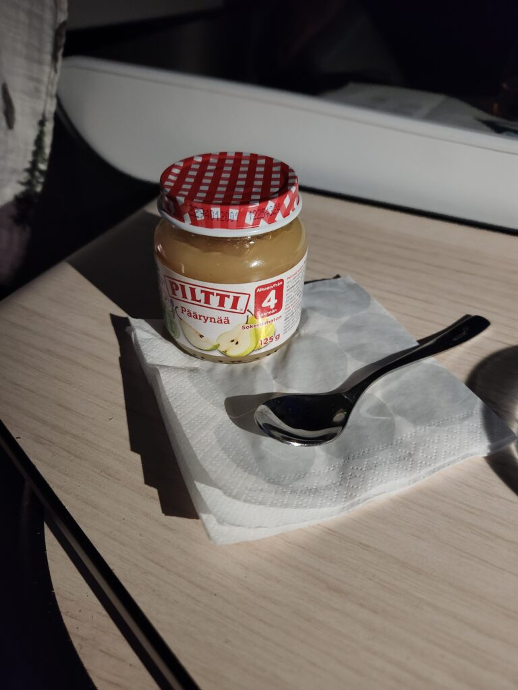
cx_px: 259
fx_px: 459
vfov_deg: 73.9
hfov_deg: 58.9
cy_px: 345
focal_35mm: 23
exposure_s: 1/25
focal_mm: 5.4
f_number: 1.8
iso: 640
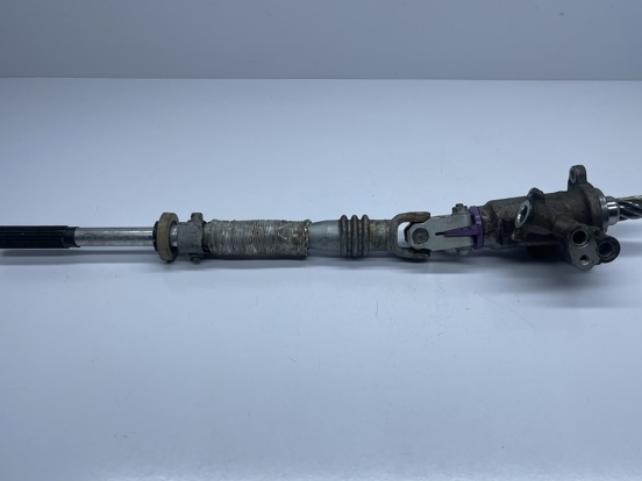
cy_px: 253
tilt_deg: -42.1
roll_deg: +0.3
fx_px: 538
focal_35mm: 29
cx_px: 343
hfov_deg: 61.6
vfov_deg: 48.2
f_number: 1.6
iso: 32
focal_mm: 5.1
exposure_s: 1/1976
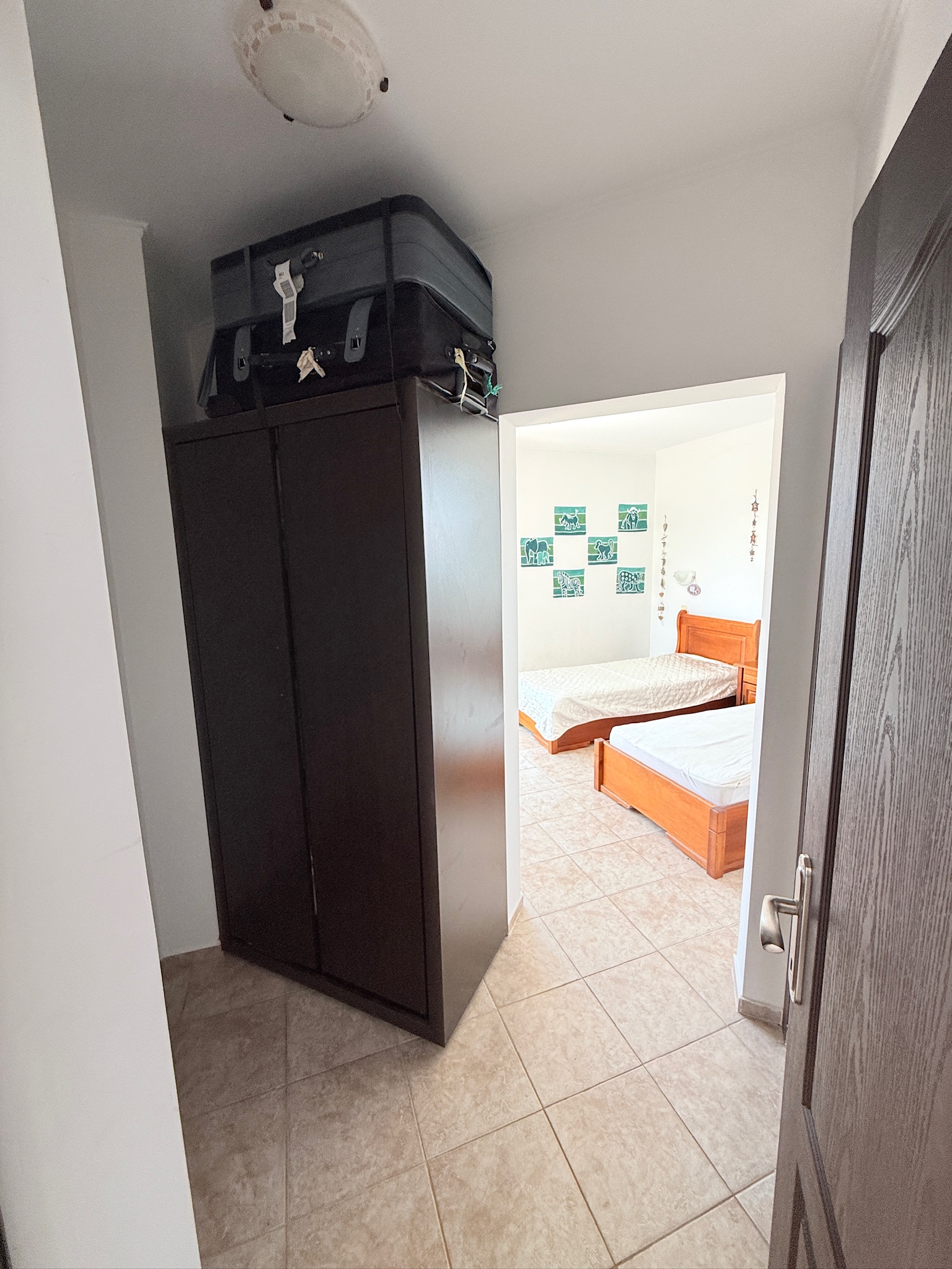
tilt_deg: -9.0
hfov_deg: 85.7
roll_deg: +1.4
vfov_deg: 102.1
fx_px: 513
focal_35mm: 14
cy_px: 634
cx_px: 476
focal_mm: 2.22
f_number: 2.2
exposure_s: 1/99
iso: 80
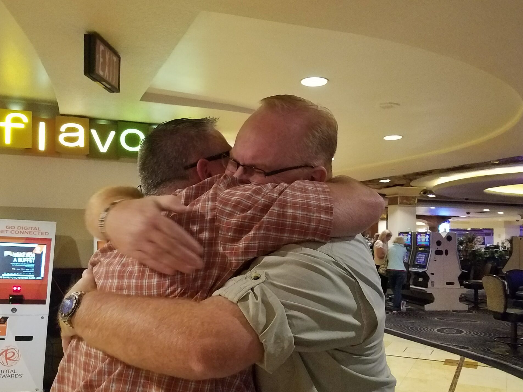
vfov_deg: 40.7
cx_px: 242
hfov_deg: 52.6
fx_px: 529
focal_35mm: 35
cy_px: 201
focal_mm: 4.2
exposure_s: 1/40
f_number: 1.7
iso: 640
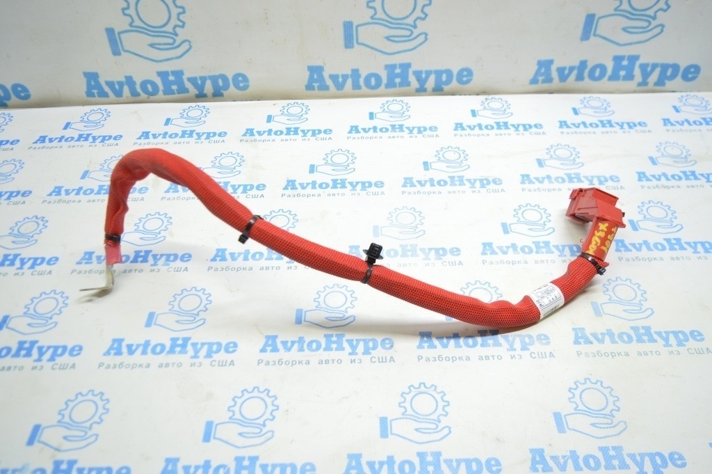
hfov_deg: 62.0
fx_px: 593
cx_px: 356
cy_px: 237
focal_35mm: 30
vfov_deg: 43.5
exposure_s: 1/40
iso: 400
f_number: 3.5
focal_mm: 20
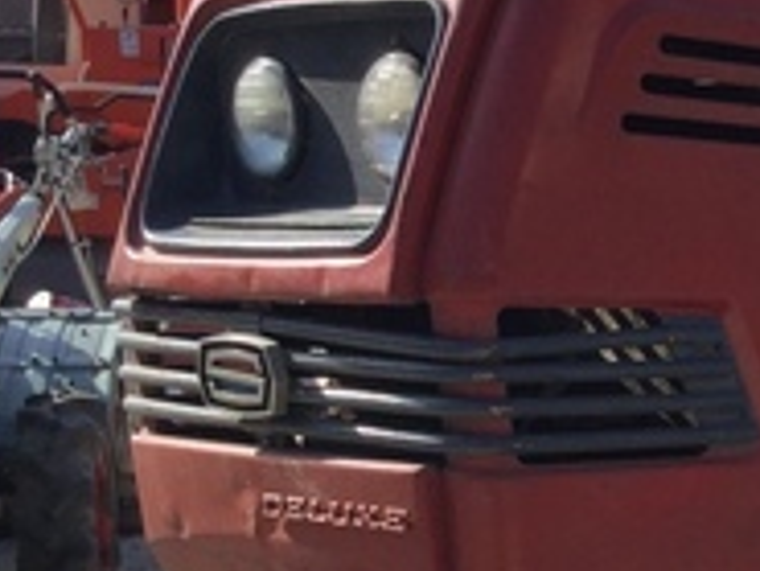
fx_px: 2351
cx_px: 1130
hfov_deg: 16.7
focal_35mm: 107
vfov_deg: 13.7
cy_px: 505
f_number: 2.4
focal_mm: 3.3
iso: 25
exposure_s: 1/823
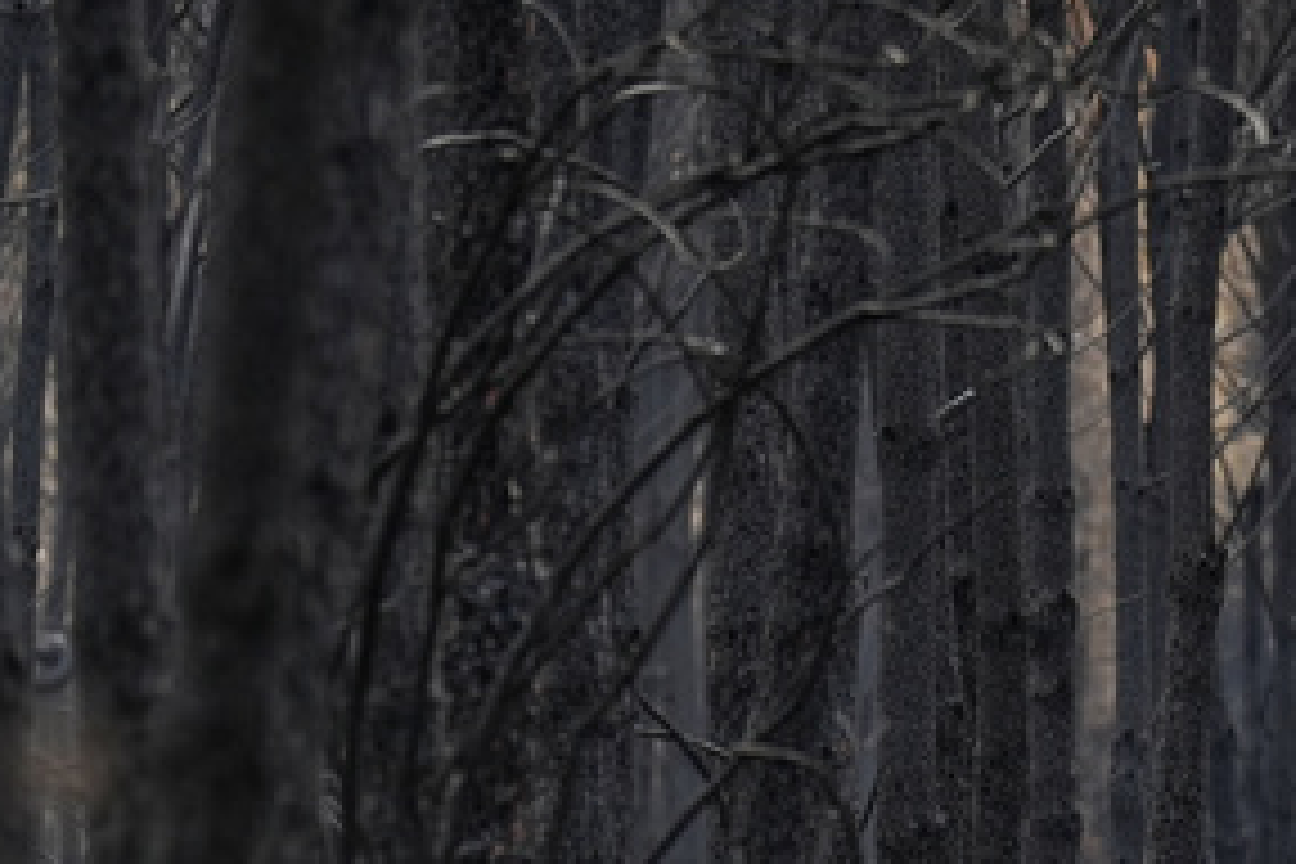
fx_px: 24442
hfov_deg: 3.0
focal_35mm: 679
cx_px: 1894
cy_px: 1004
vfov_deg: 2.0
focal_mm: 191
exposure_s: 1/1250
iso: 400
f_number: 4
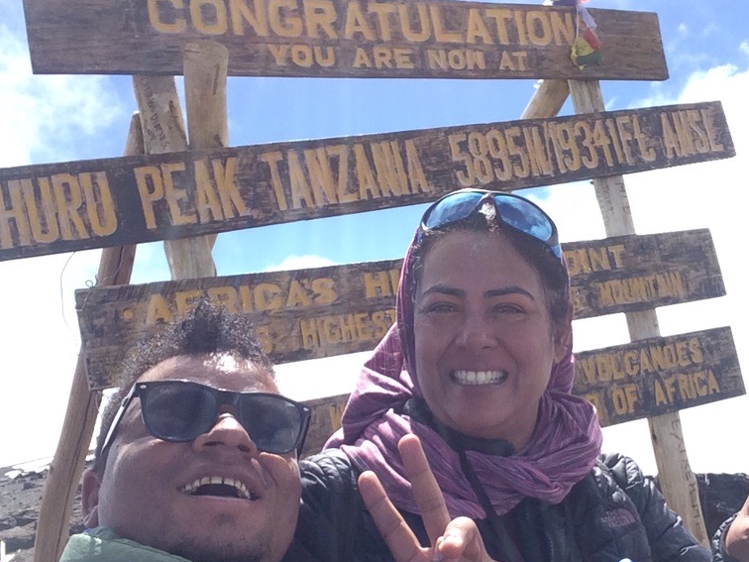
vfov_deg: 34.3
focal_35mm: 42
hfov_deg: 44.6
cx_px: 451
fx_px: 909
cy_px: 305
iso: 50
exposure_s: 1/1068
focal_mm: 2.15
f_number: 2.4
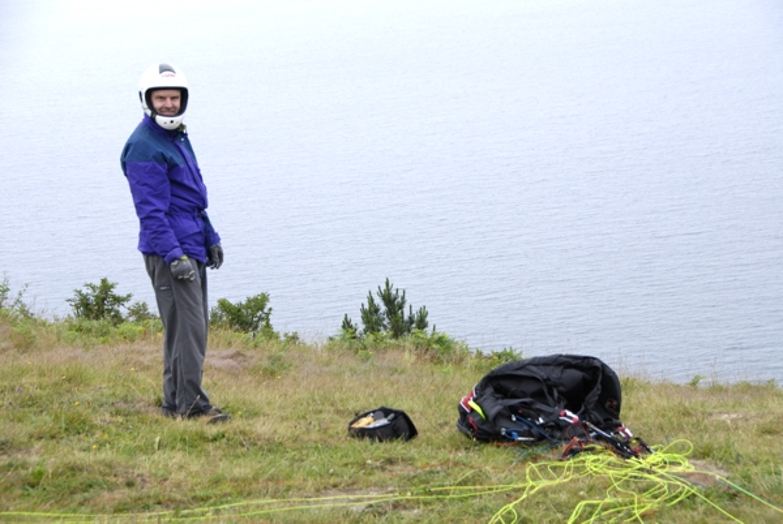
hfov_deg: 24.2
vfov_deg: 16.3
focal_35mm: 84
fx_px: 1830
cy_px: 262
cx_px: 392
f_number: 7.1
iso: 400
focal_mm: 56
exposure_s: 1/400
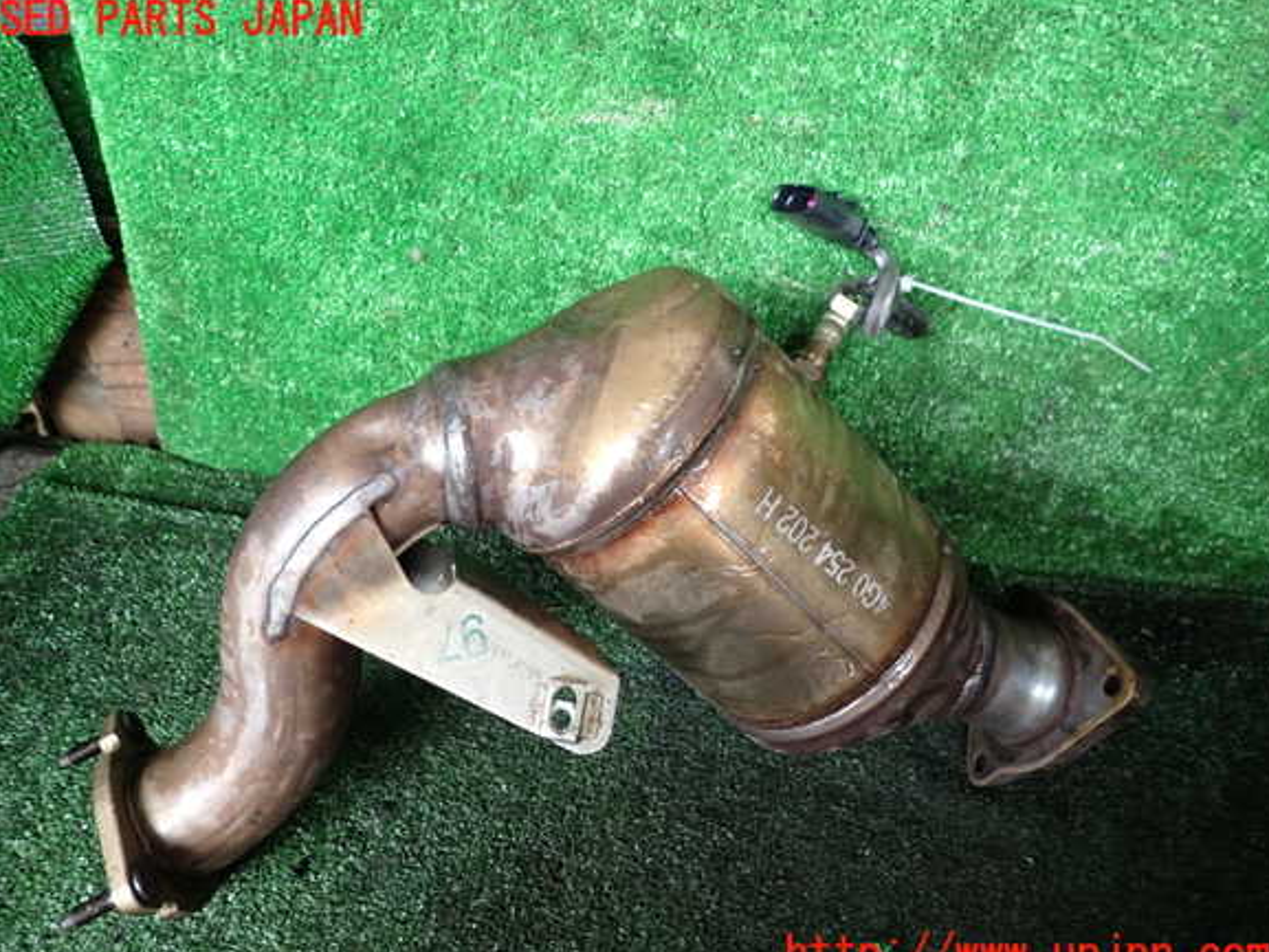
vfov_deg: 53.1
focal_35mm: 26
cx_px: 622
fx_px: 953
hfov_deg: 67.3
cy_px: 488
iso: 200
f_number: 2
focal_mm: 4.5
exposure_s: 1/30
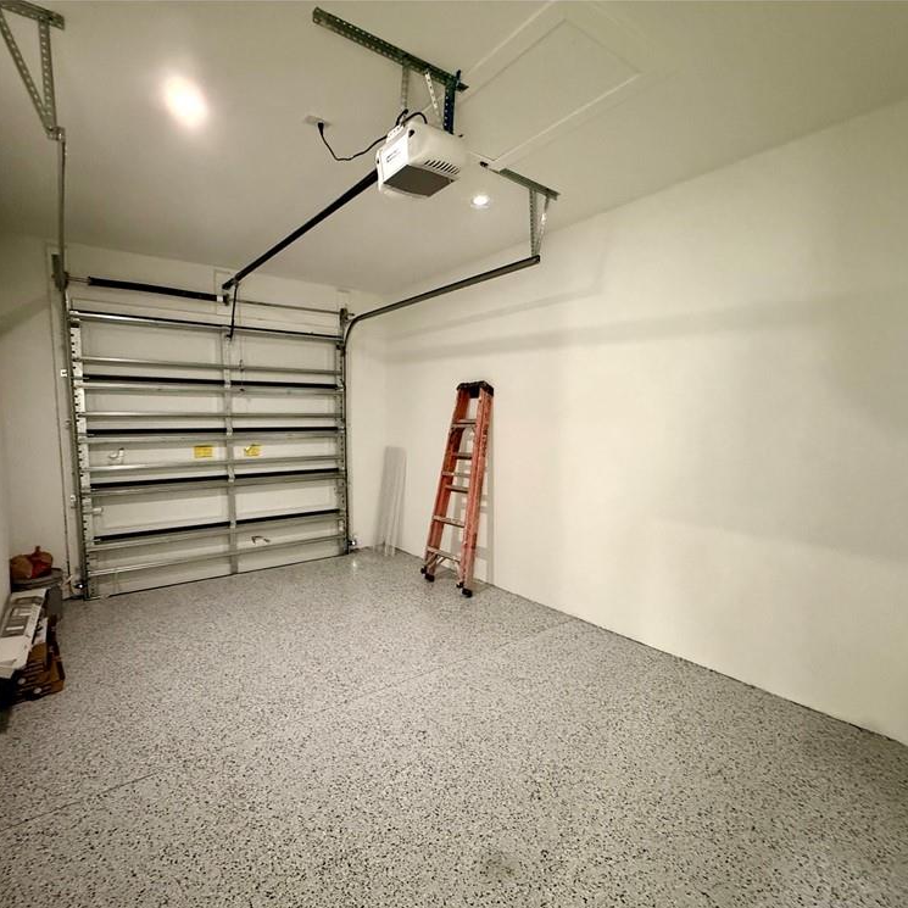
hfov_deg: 83.8
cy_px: 467
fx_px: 505
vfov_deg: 83.9
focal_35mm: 17
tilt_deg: -4.2
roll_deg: +0.2
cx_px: 422
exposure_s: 1/40
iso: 1000
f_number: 2.2
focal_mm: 2.22
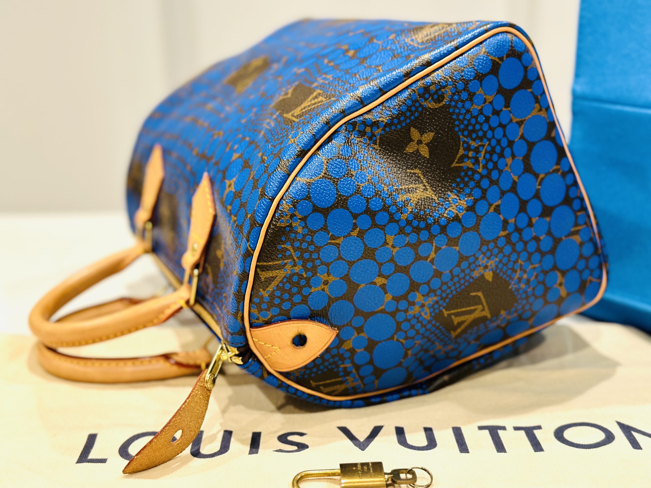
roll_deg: +1.6
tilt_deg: -15.4
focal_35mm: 48
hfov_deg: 39.7
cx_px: 326
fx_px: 903
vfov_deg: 30.3
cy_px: 244
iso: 250
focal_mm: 6.86
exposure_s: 1/60
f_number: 1.78
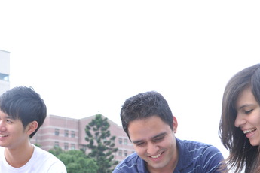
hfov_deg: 28.9
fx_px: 498
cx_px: 72
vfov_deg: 19.4
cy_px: 156
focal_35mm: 69
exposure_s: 1/800
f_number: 5
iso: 640
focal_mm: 34
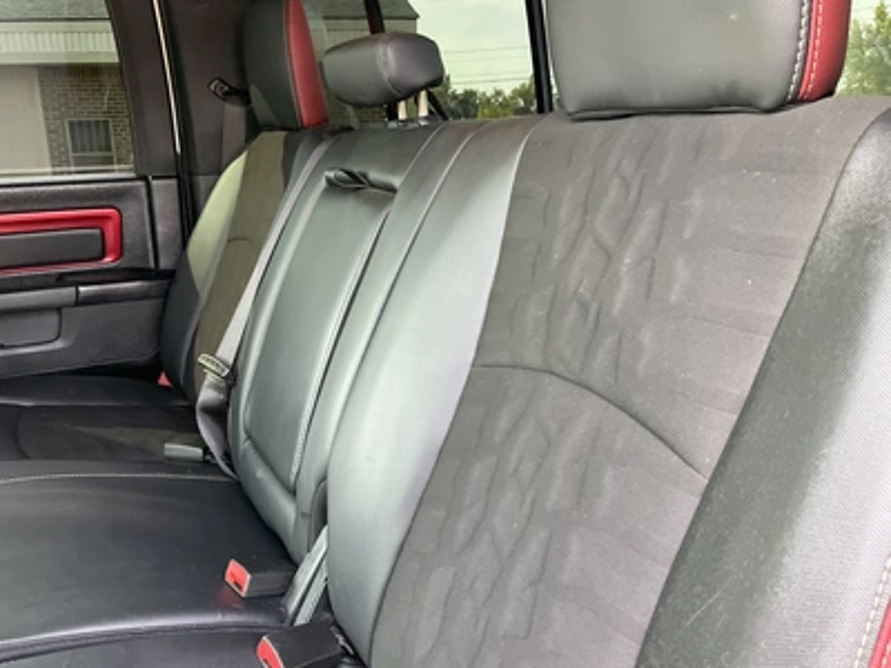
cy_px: 334
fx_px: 746
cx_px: 446
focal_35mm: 29
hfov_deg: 61.7
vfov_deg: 48.2
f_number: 1.8
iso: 100
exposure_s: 1/60
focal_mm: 3
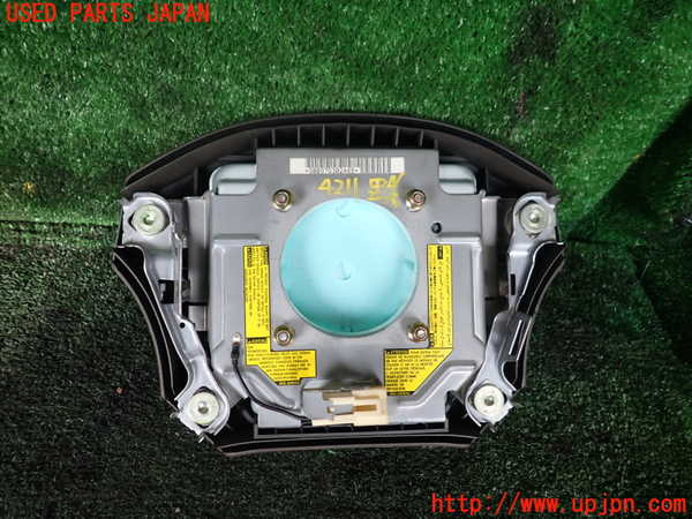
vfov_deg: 54.9
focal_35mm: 25
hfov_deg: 69.4
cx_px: 346
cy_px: 260
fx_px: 500
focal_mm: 4.5
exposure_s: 1/80
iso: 100
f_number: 2
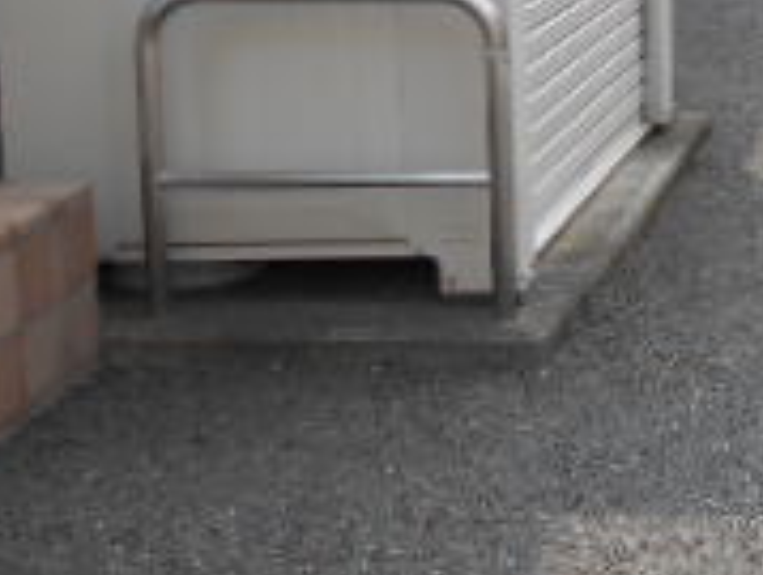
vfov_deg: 13.6
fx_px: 2363
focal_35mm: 107
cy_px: -38
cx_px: 985
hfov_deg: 17.3
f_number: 3.4
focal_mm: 5.1
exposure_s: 1/320
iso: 80
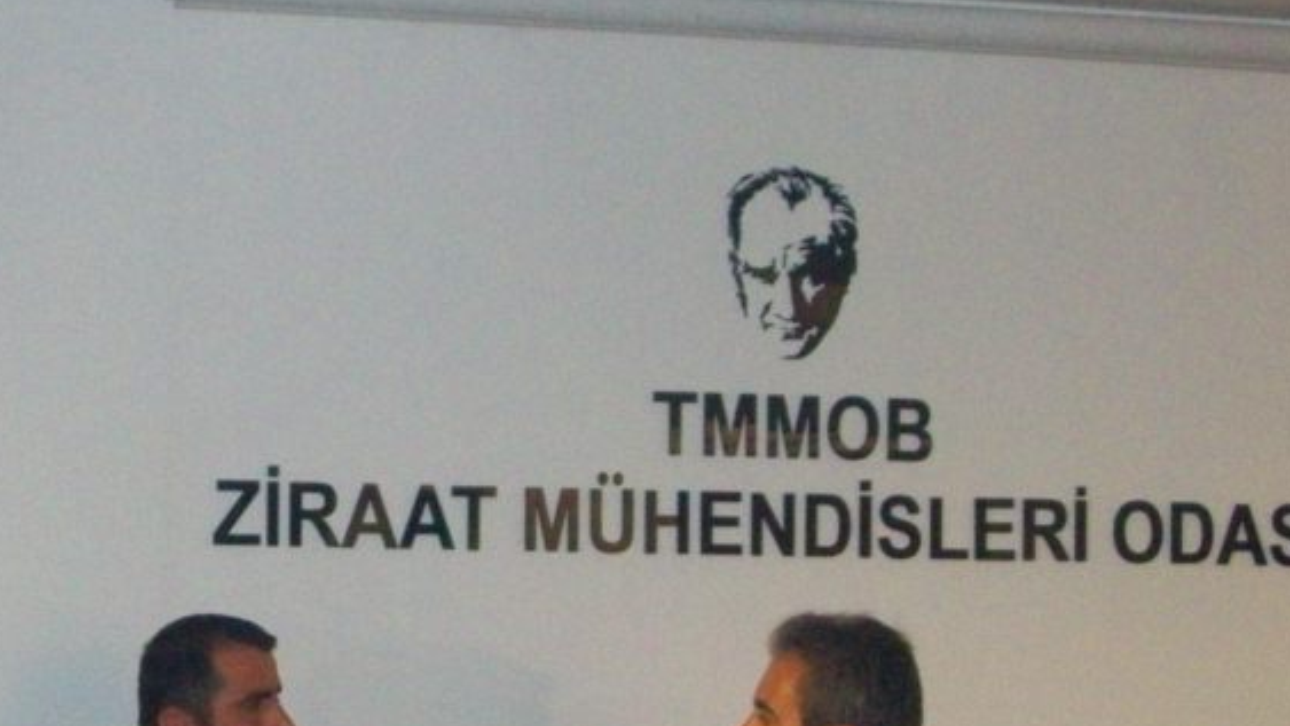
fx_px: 3558
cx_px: 277
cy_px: 650
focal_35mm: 104
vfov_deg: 11.6
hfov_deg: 20.3
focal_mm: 7.1
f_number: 3.2
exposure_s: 1/65.1
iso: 320
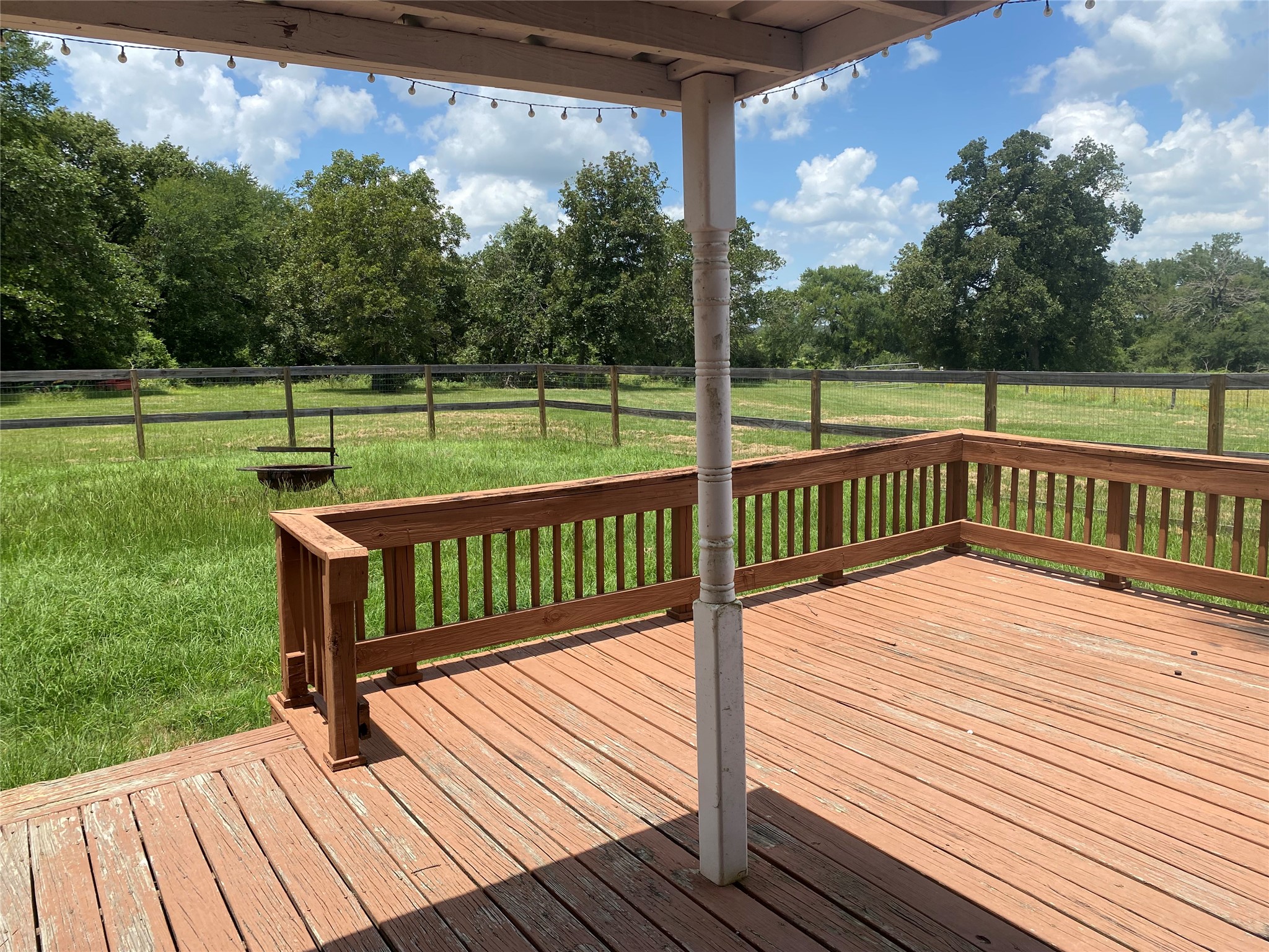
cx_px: 634
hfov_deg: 67.3
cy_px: 476
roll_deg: +2.2
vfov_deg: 53.1
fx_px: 953
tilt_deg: -9.2
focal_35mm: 26
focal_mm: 4.25
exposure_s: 1/2268
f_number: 1.8
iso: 32
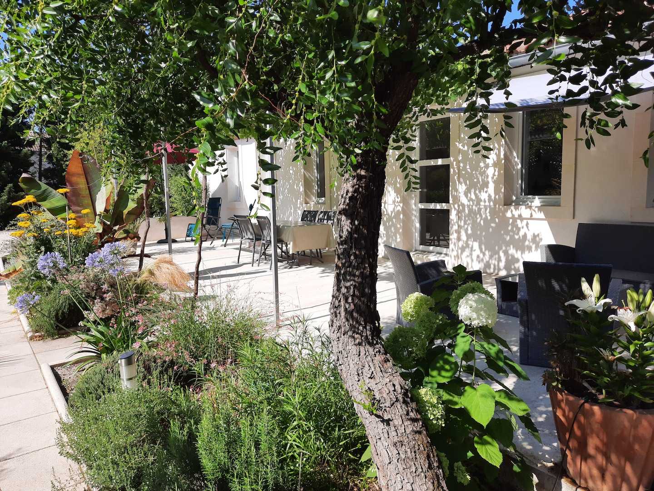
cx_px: 327
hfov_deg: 69.4
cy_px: 246
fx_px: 472
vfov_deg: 54.9
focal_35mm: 25
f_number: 2
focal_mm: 4.6
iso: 40
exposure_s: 1/994
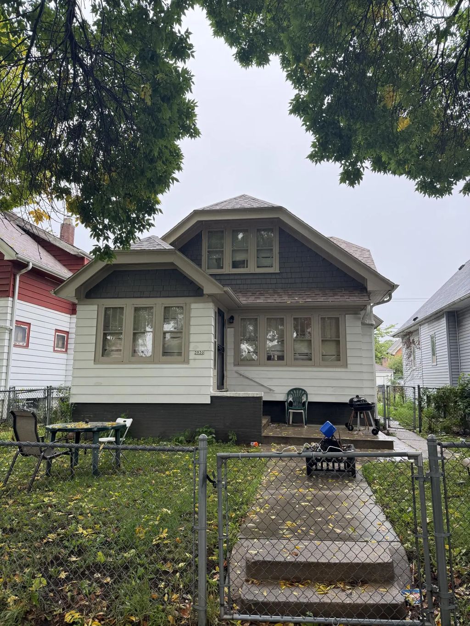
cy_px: 313
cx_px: 235
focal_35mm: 24
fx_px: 434
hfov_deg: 56.8
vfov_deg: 71.6
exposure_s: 1/121
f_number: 1.78
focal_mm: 6.76
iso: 64
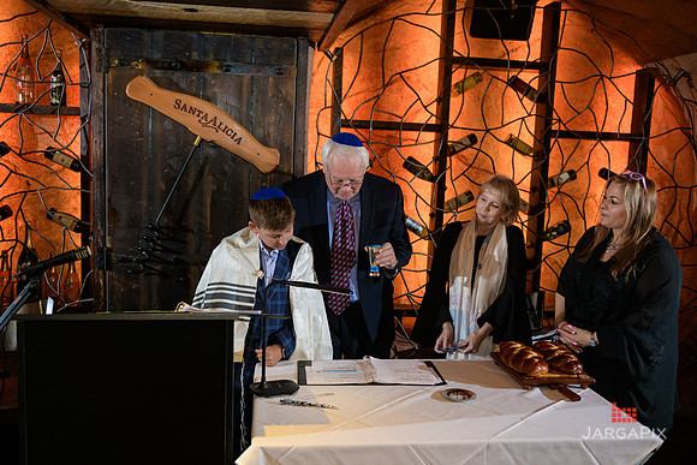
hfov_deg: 55.8
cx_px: 348
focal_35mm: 34
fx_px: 658
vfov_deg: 38.9
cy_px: 232
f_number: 3.2
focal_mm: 34
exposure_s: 1/160
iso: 1600
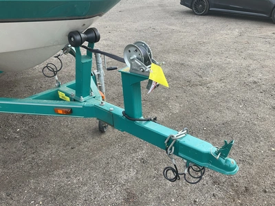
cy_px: 103
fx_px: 230
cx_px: 138
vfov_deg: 48.2
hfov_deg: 61.7
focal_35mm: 29
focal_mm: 3
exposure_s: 1/391
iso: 25
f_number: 1.8
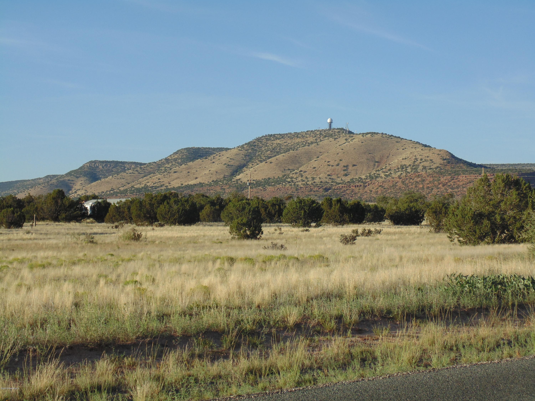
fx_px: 1221
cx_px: 268
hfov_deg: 24.7
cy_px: 200
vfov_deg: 18.7
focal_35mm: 79
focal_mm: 14.1
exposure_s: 1/500
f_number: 4.3
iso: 80
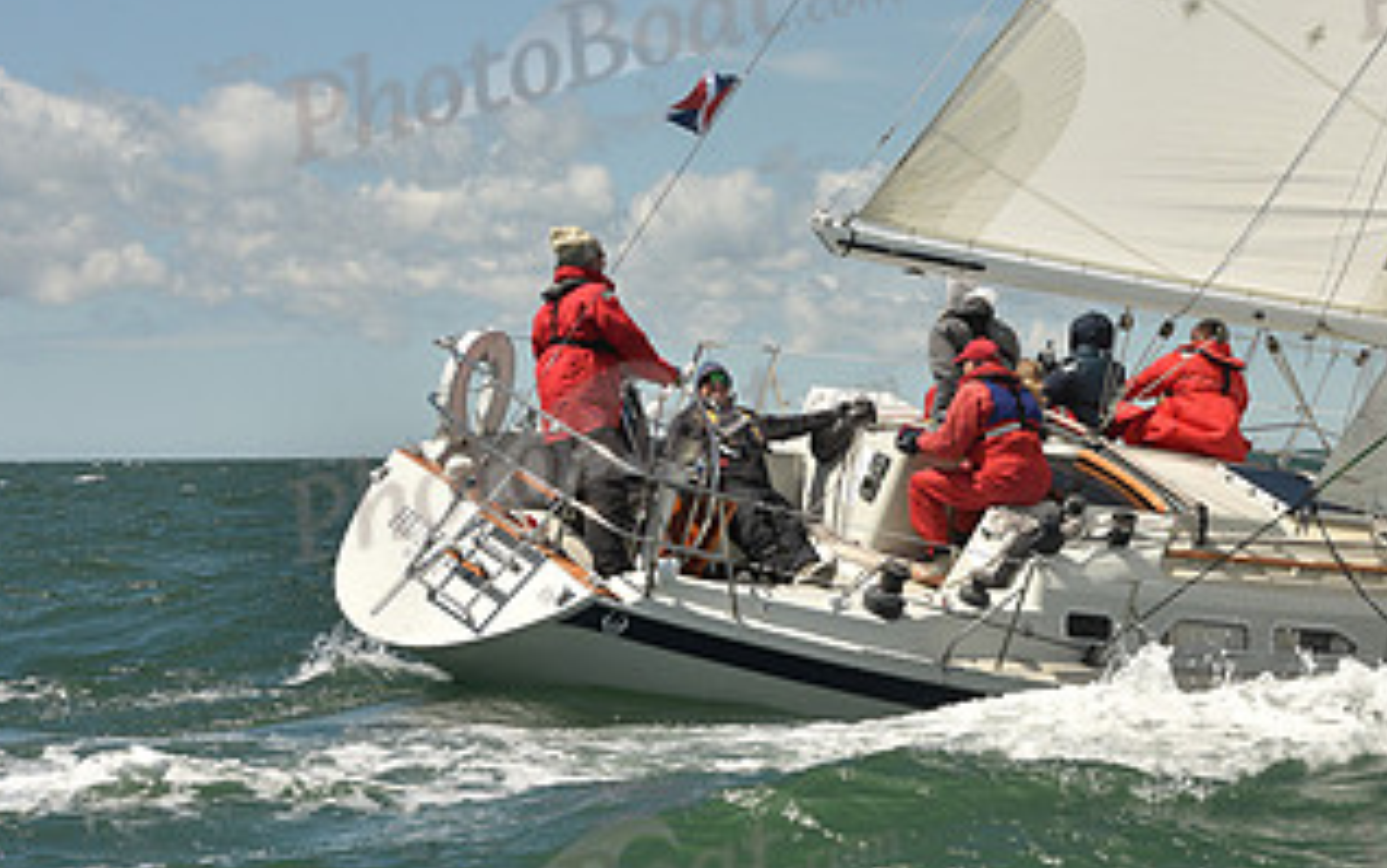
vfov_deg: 10.1
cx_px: 1130
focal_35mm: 130
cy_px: 617
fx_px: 4916
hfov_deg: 15.9
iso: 320
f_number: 11
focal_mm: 70
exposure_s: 1/800
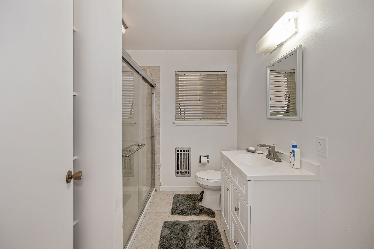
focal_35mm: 14
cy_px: 124
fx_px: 145
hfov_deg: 104.3
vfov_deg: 81.2
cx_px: 187
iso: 640
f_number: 6.3
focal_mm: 14
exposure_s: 1/80
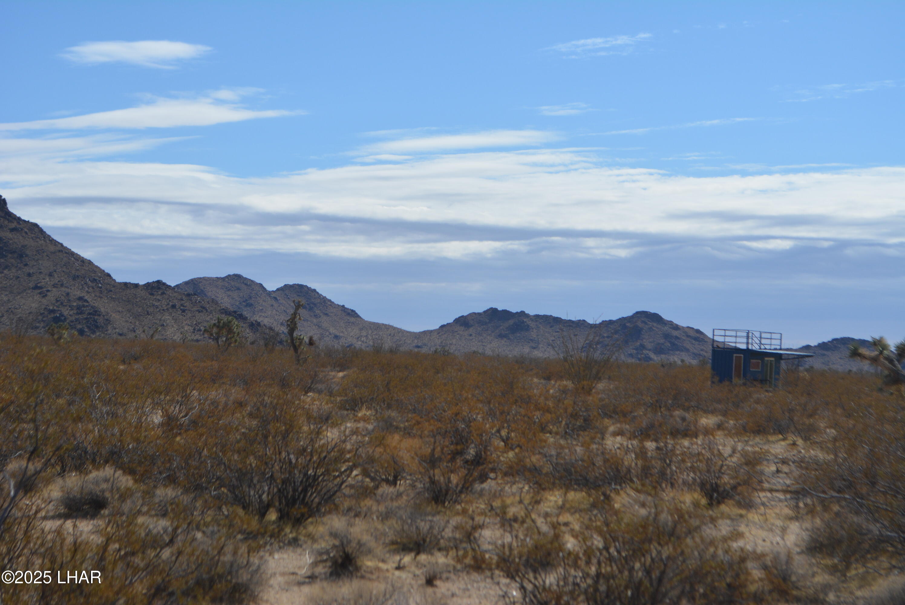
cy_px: 302
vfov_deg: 17.5
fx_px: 1962
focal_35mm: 78
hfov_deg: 26.0
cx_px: 452
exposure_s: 1/2000
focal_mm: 52
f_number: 8
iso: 360
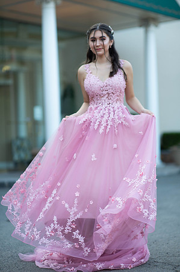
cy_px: 136
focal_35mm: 85
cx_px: 90
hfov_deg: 16.0
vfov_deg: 23.9
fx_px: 639
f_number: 2
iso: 250
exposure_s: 1/640
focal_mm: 85
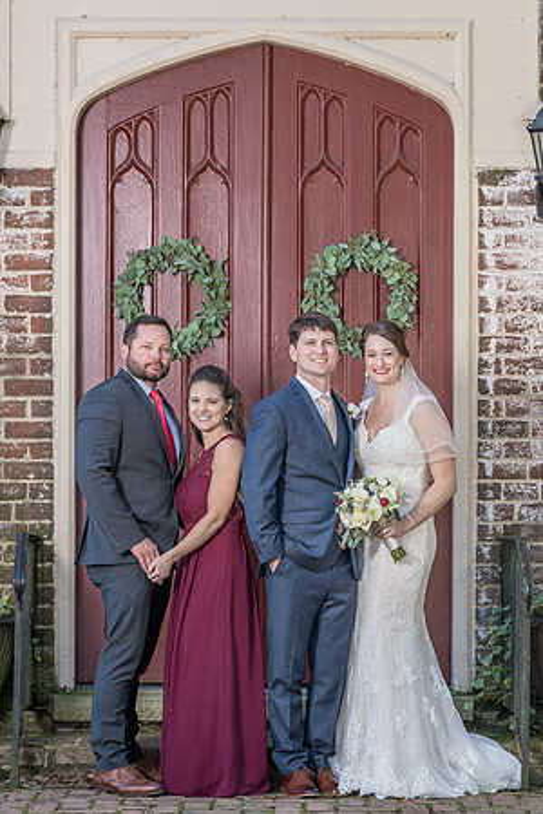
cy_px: 407
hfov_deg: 8.8
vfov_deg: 13.2
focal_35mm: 156
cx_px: 307
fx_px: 3523
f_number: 4.5
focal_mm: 103
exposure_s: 1/200
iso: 400
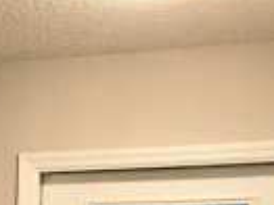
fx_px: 1352
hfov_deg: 10.0
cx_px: -399
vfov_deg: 8.3
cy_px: 406
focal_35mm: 171
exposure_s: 1/20
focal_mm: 3.99
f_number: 1.8
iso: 40
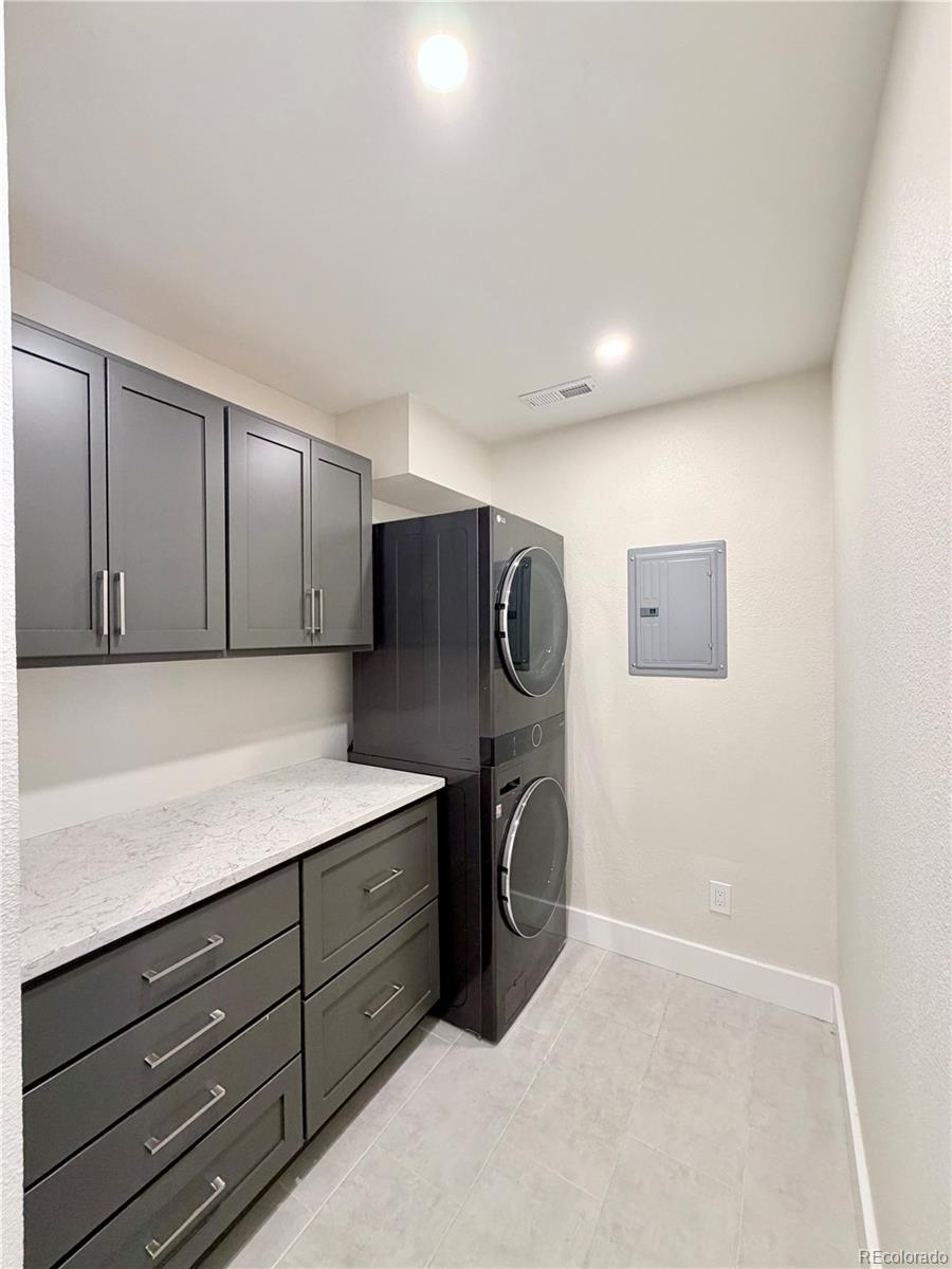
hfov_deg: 85.7
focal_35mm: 14
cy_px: 634
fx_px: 513
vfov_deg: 102.1
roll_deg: +0.9
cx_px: 476
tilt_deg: +1.0
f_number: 2.2
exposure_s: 1/60
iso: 320
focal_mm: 2.22
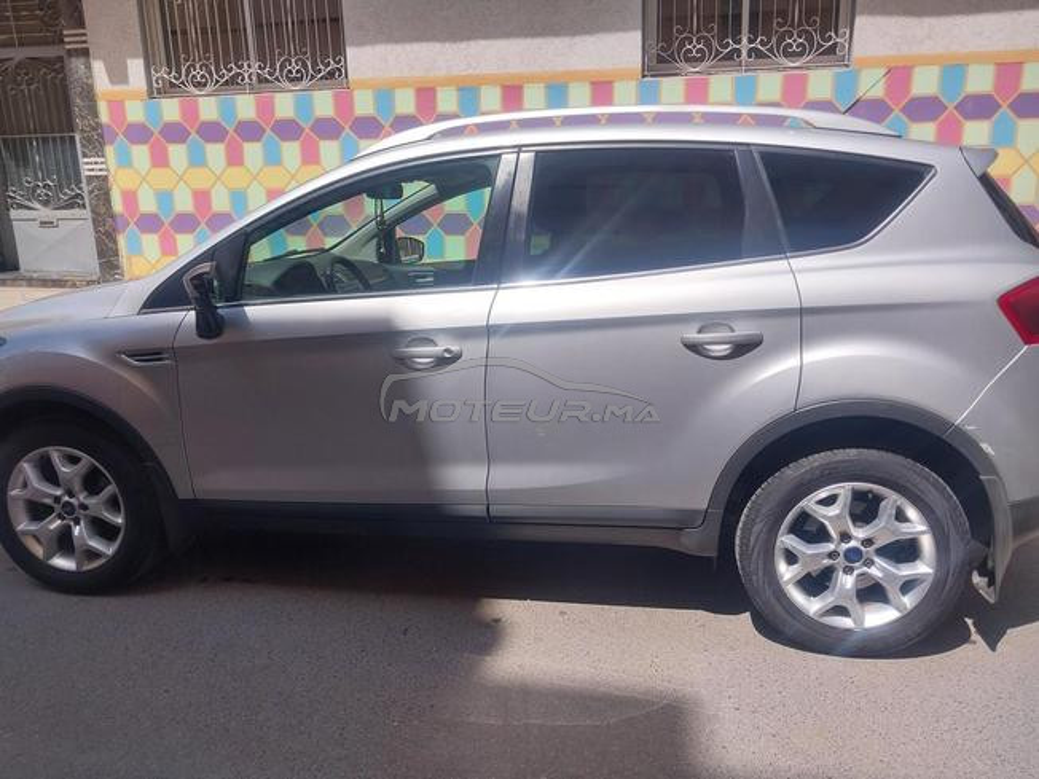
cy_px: 390
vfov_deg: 53.1
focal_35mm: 26
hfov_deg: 67.3
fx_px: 780
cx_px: 520
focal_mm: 4
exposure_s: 1/606
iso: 20
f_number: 1.8
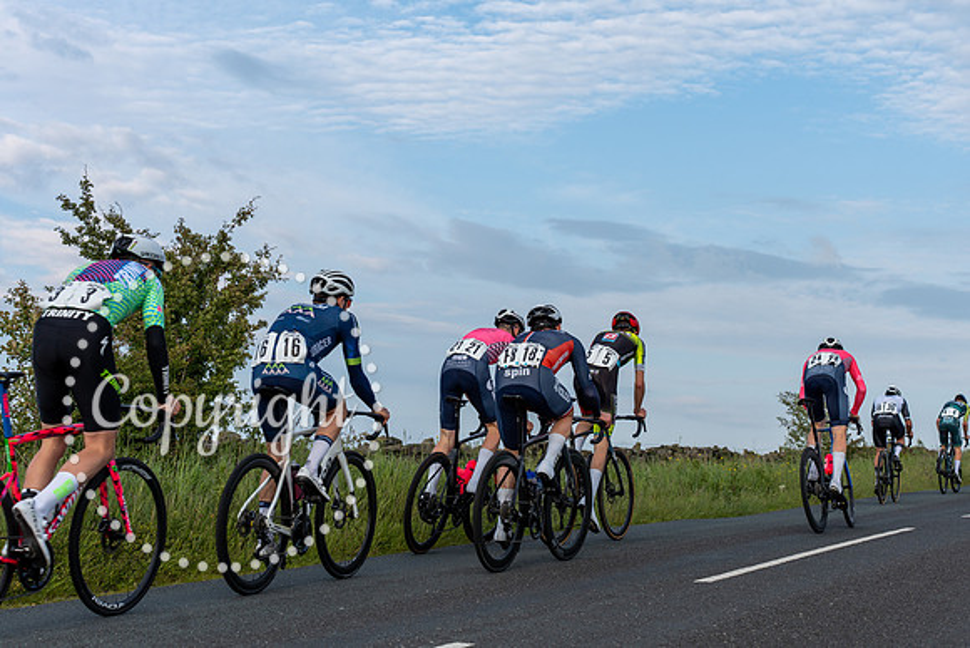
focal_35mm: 61
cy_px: 286
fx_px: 1655
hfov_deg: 32.6
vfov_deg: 22.1
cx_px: 541
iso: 200
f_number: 5.6
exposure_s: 1/500
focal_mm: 55
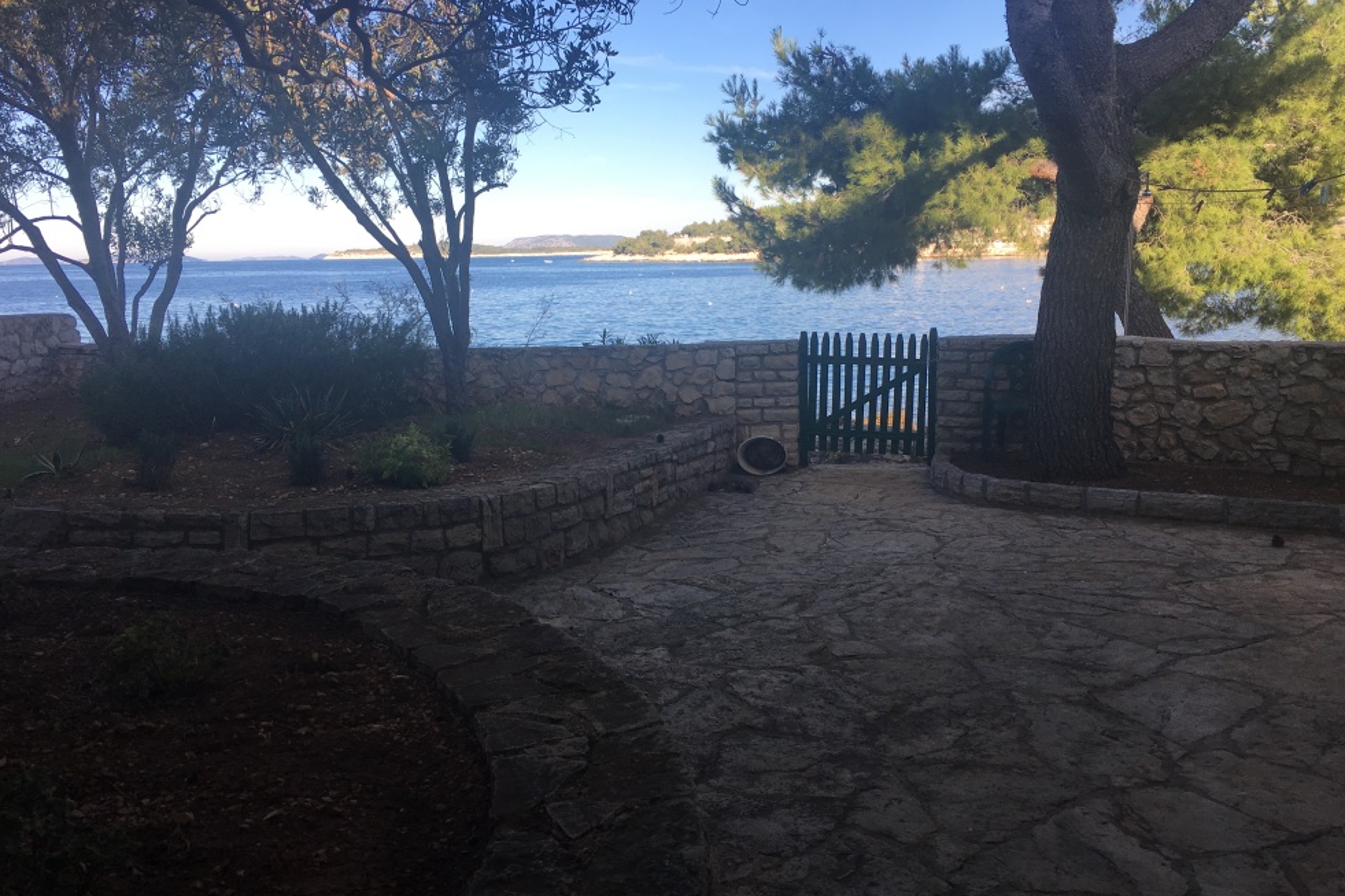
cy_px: 430
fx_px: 1158
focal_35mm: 31
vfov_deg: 42.3
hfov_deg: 60.3
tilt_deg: -7.7
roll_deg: +2.6
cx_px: 665
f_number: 2.2
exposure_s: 1/615
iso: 25
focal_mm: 4.15
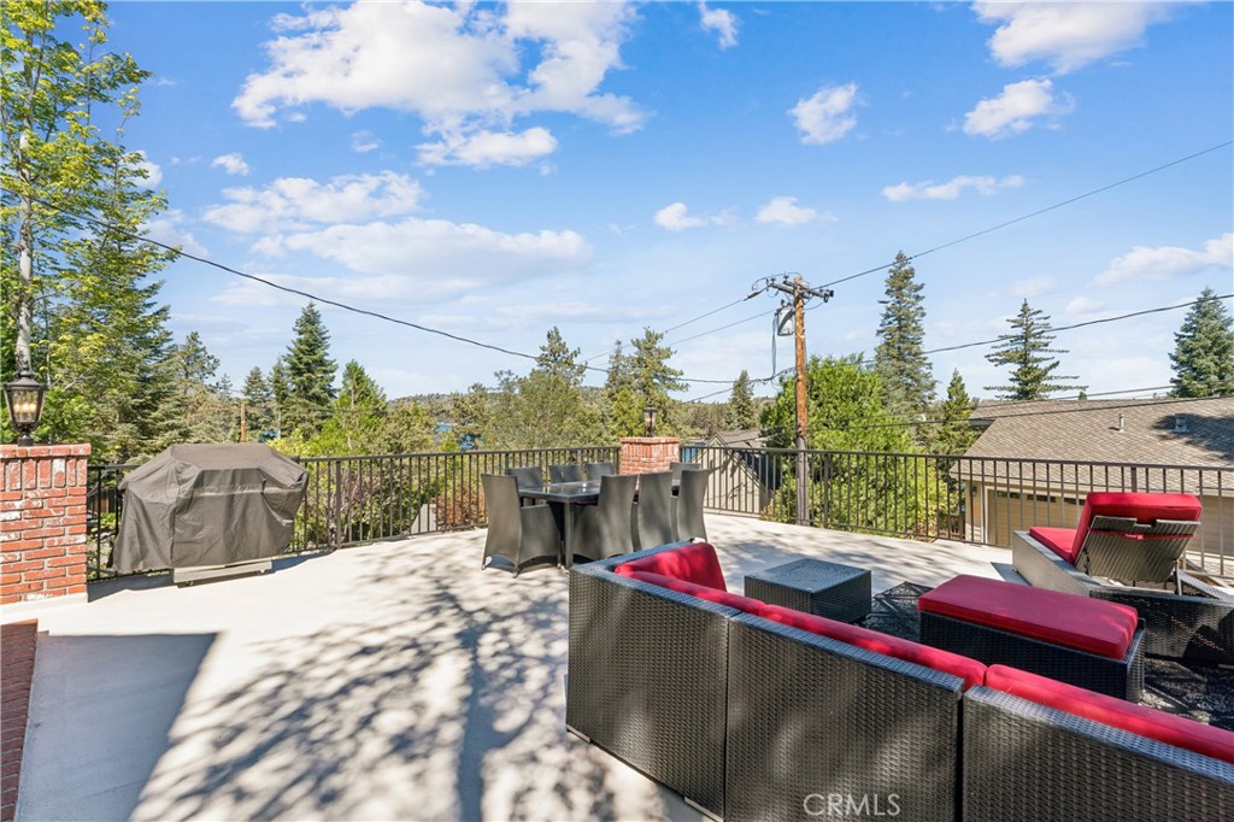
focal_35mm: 16
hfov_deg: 95.7
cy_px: 411
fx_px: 559
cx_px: 617
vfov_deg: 72.7
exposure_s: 1/100
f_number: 13
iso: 100
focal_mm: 16.3
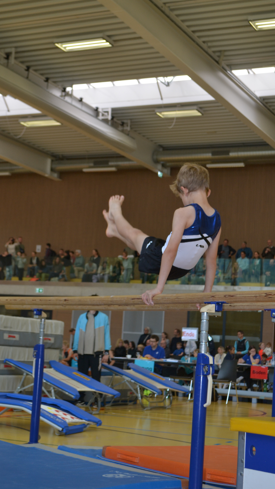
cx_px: 146
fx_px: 830
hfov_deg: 18.8
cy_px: 228
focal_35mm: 64
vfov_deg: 32.8
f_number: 5
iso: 280
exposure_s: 1/125
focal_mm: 38
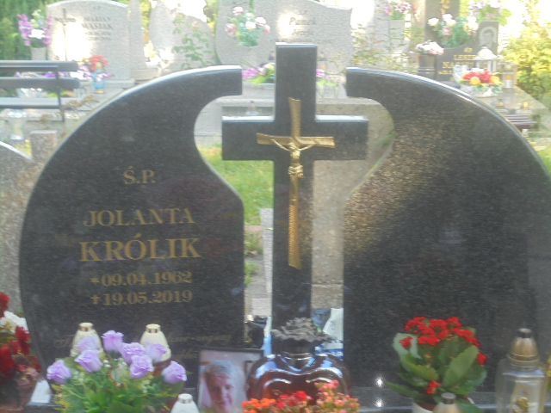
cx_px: 276
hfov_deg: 26.7
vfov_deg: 20.2
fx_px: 1162
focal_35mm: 73
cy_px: 206
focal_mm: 13.1
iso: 100
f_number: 6.1
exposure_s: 1/40
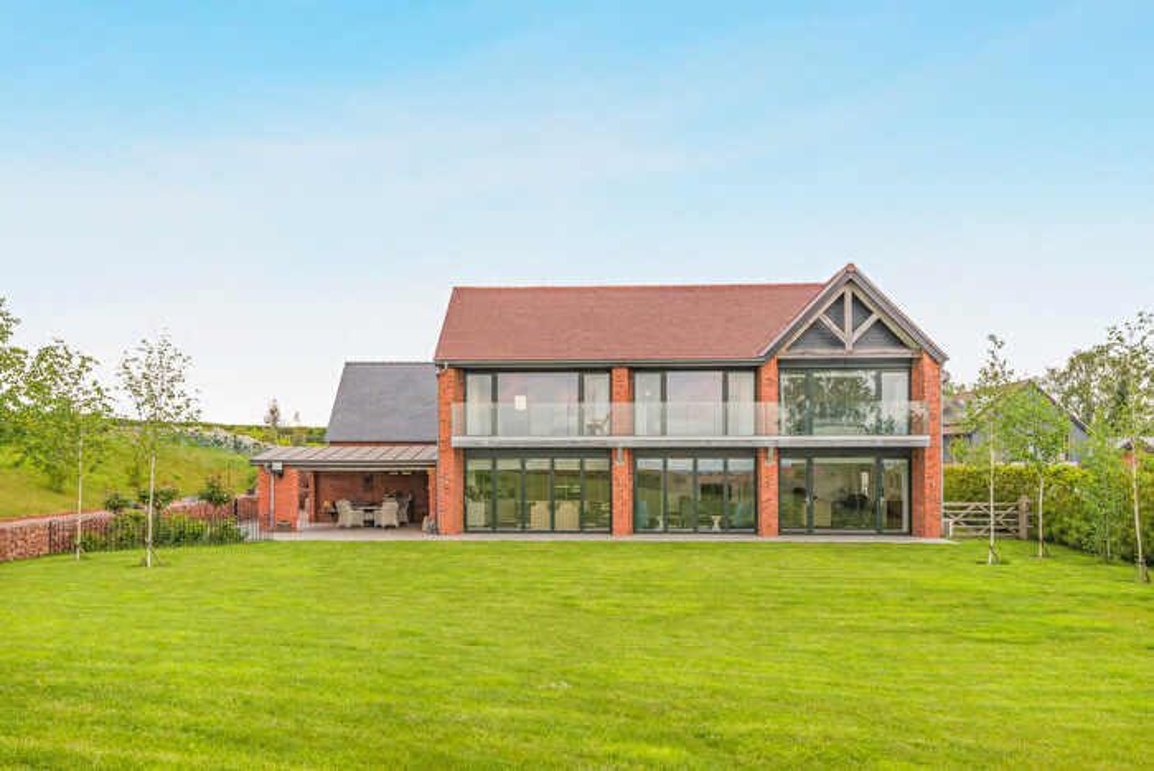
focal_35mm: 29
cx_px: 577
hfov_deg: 63.6
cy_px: 386
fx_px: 930
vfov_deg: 45.0
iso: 100
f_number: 10
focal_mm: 29
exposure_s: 1/60
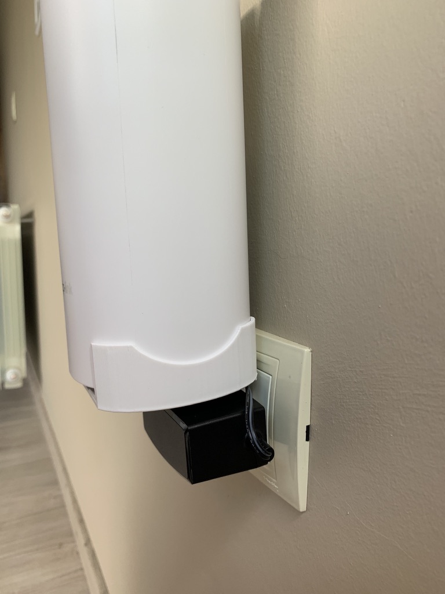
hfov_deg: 53.1
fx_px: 446
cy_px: 297
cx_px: 222
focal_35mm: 26
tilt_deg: -6.2
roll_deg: +0.1
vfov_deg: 67.3
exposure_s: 1/121
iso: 80
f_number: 1.8
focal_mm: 4.25
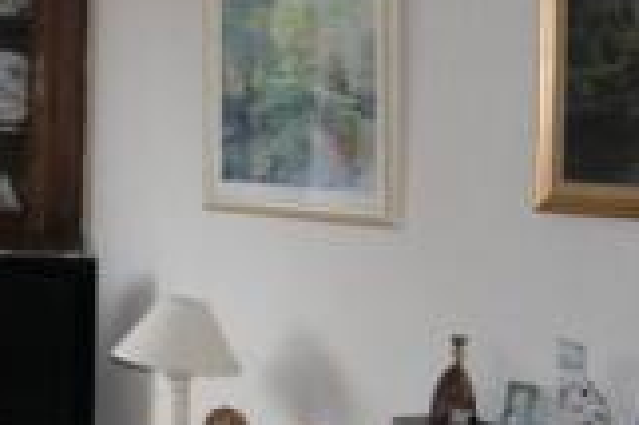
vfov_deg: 12.4
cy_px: 258
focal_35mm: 110
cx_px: -337
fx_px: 1950
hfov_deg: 16.8
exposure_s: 1/60
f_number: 5.6
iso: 400
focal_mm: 18
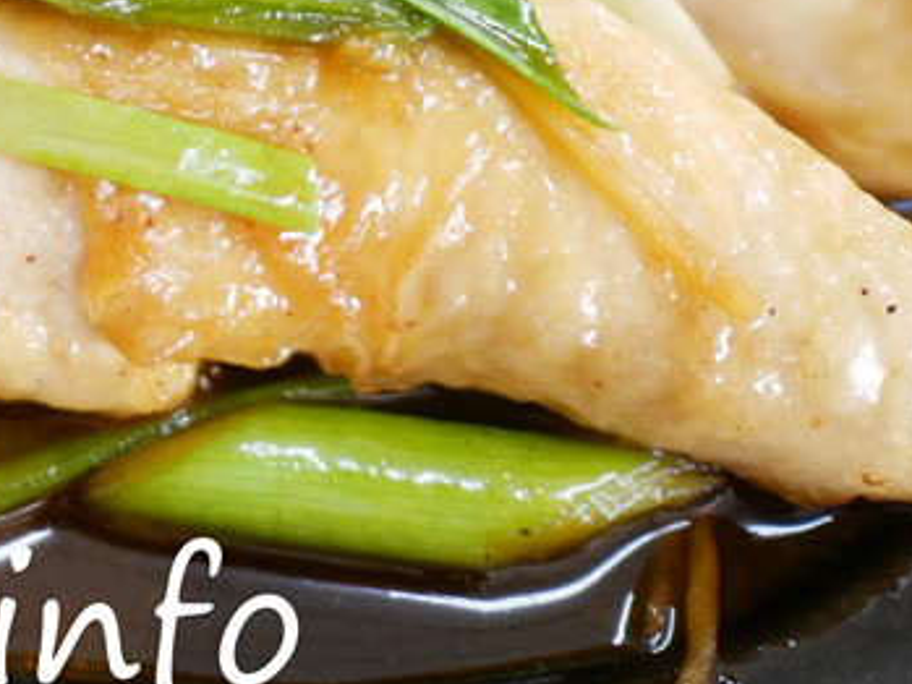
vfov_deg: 16.2
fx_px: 2267
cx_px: -277
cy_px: -230
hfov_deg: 20.7
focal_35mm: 86
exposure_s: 1/60
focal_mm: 15
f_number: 1.7
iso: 400
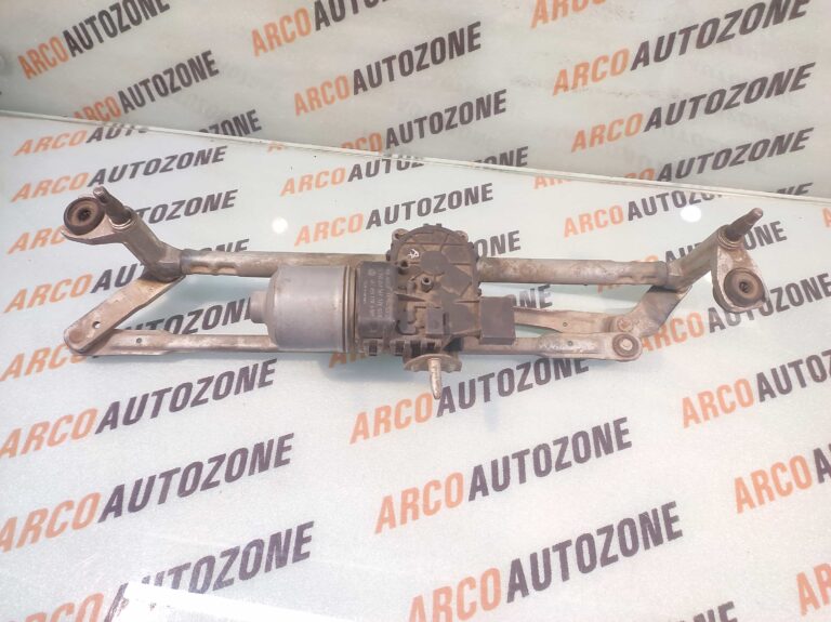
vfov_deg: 74.7
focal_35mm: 17
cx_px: 416
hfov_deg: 91.1
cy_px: 311
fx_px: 408
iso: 273
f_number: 1.79
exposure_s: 1/33
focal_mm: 4.74
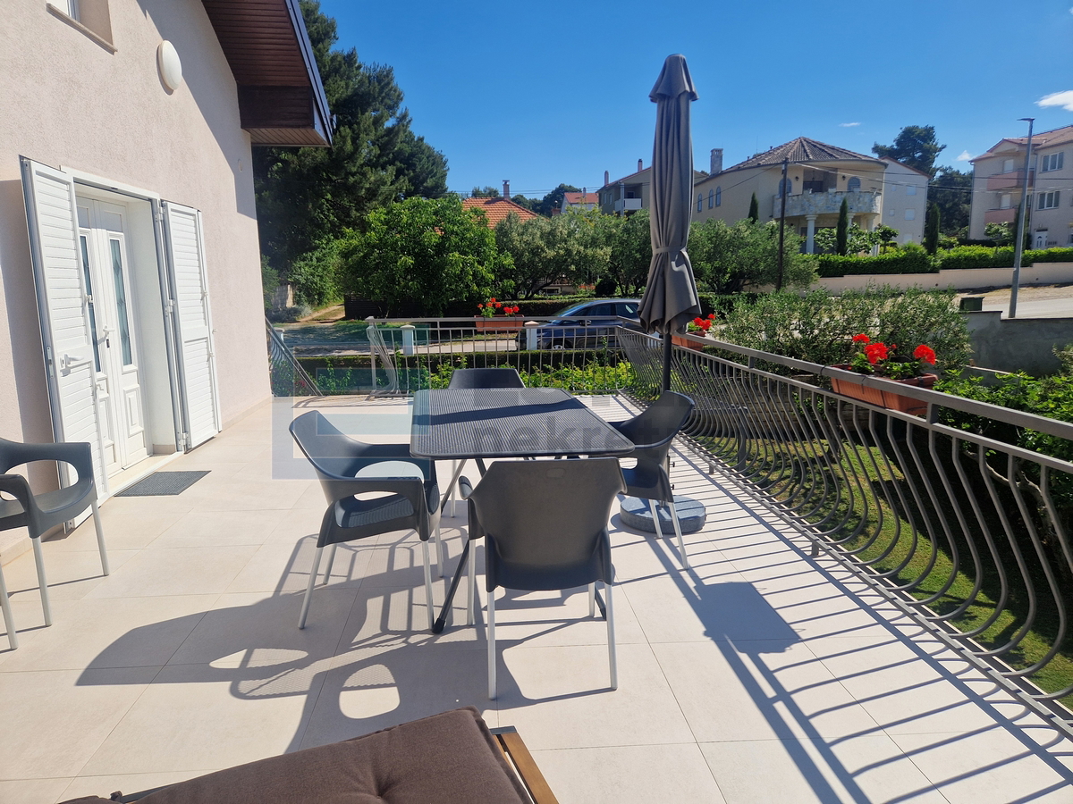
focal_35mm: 23
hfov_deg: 73.9
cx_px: 536
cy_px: 402
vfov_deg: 58.9
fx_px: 713
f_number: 1.8
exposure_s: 1/2744
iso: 50
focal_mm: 5.4
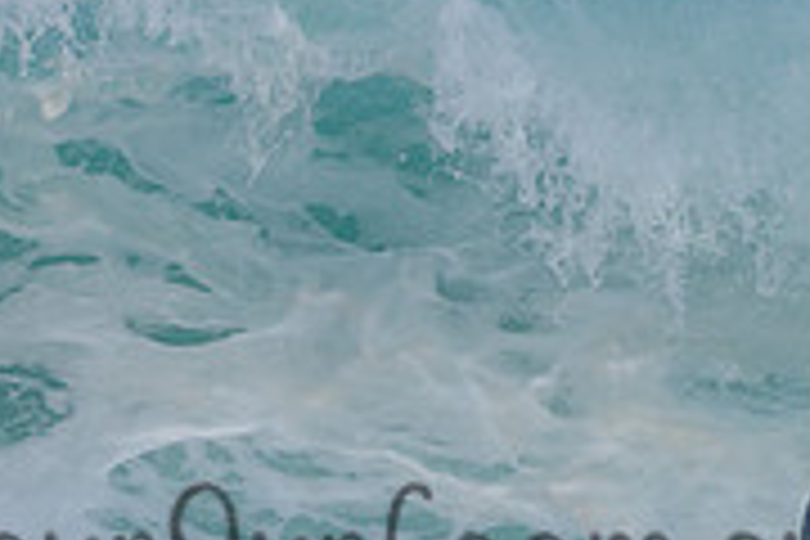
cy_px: 332
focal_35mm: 1976
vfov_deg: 0.7
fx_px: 44457
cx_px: 488
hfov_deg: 1.0
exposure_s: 1/2000
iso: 320
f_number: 5.6
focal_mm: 500
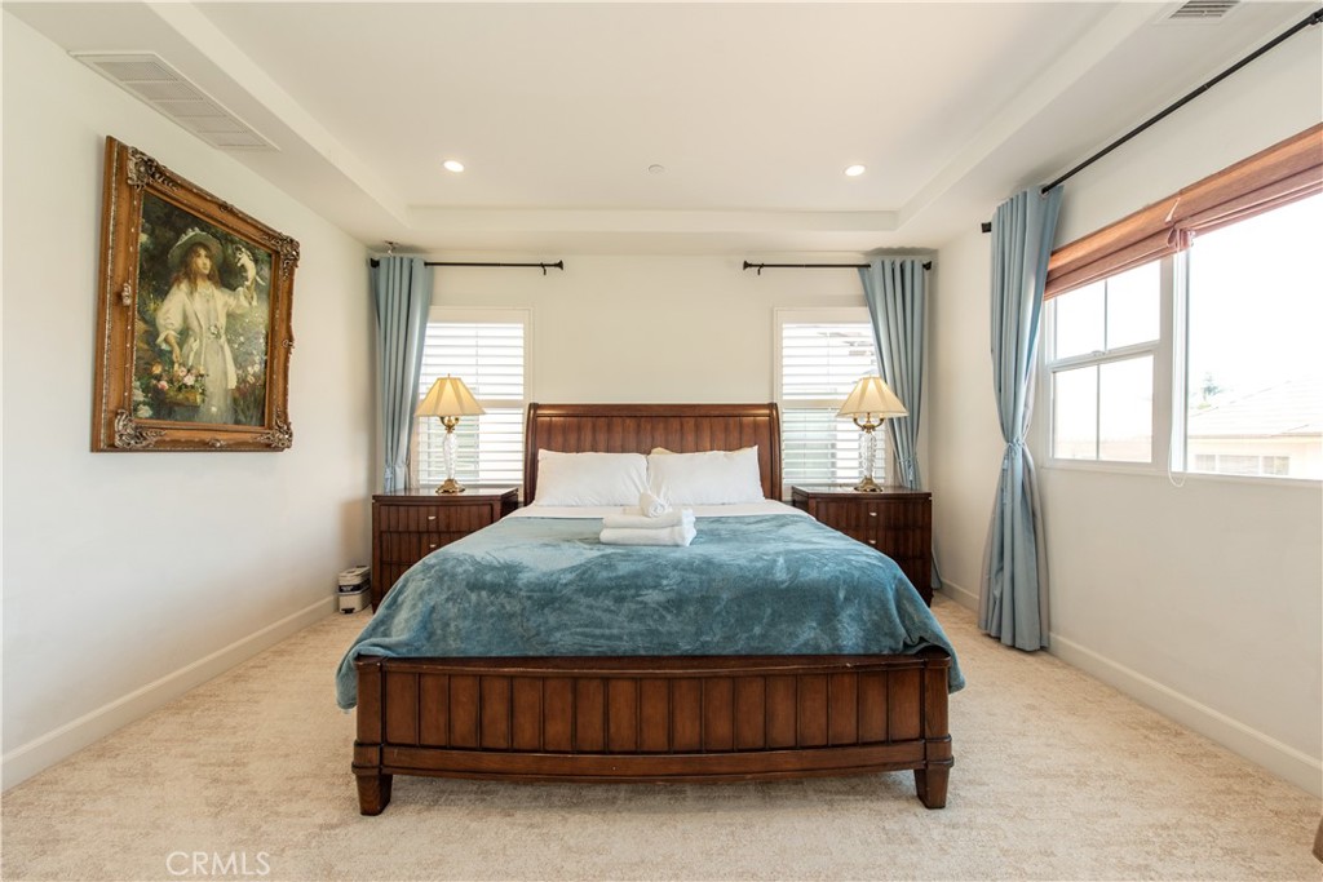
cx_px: 662
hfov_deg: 104.2
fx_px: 515
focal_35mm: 14
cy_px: 441
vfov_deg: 81.2
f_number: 5.6
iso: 560
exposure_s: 1/125
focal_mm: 14
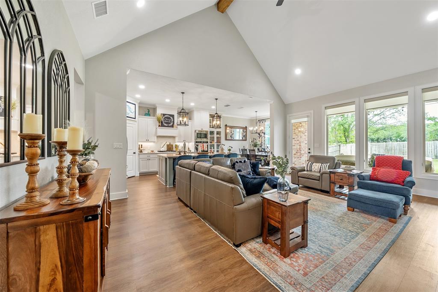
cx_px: 219
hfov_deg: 108.3
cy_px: 146
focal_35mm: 13
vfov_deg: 85.4
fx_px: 158
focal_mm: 13
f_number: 8
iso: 800
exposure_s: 1/10
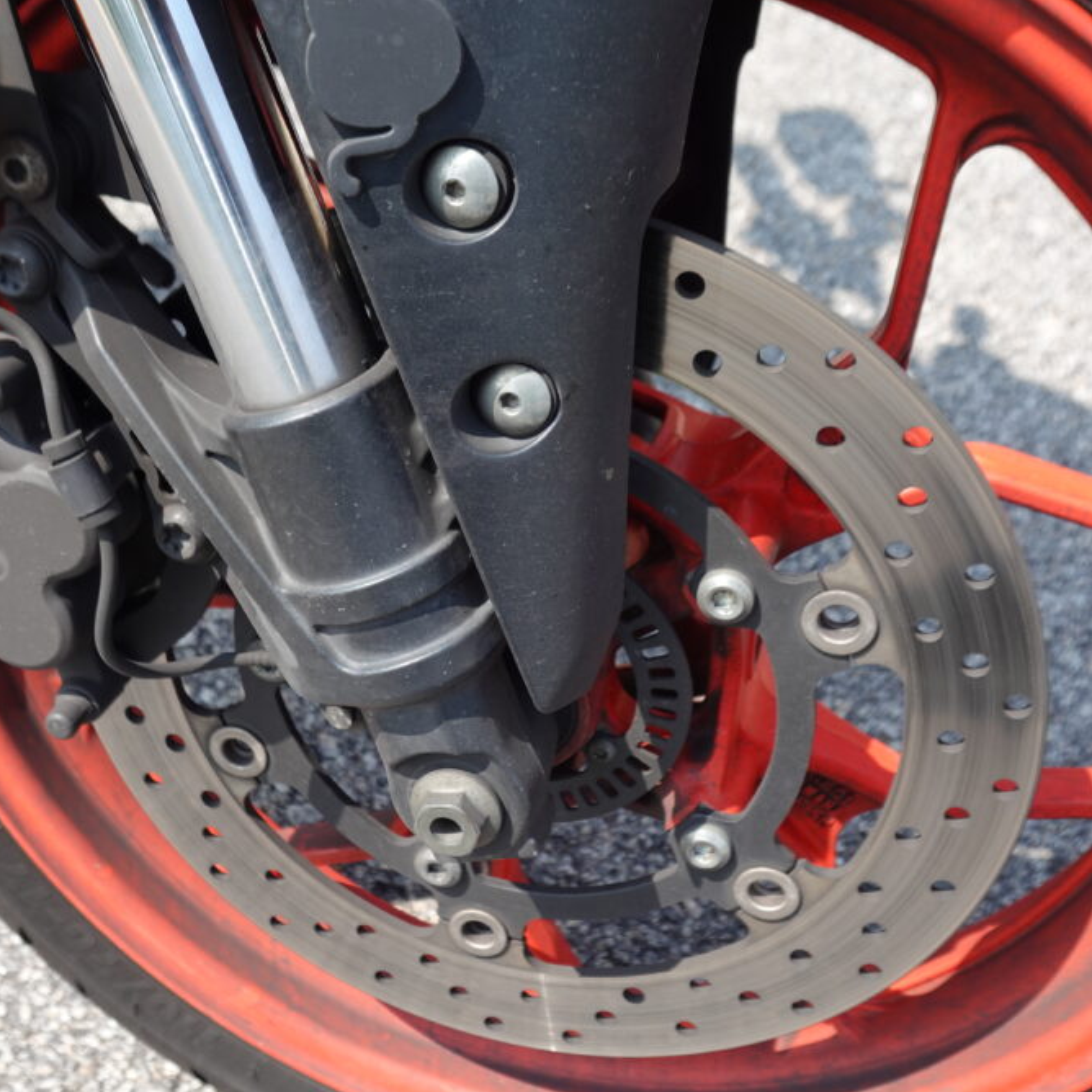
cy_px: 542
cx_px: 492
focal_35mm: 43
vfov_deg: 39.2
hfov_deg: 39.1
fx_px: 1535
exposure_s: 1/500
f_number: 3.5
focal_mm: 12.11
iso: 125
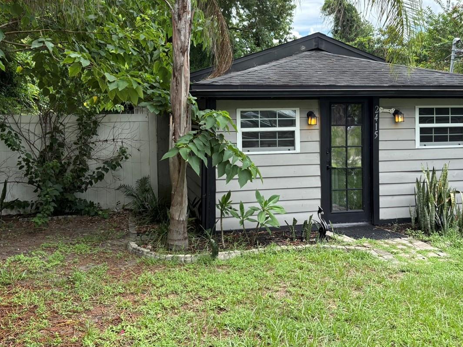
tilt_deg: -1.3
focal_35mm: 39
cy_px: 128
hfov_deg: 47.7
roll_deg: +0.9
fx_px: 522
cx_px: 264
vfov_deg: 36.6
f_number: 1.6
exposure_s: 1/1239
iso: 64
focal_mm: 5.96
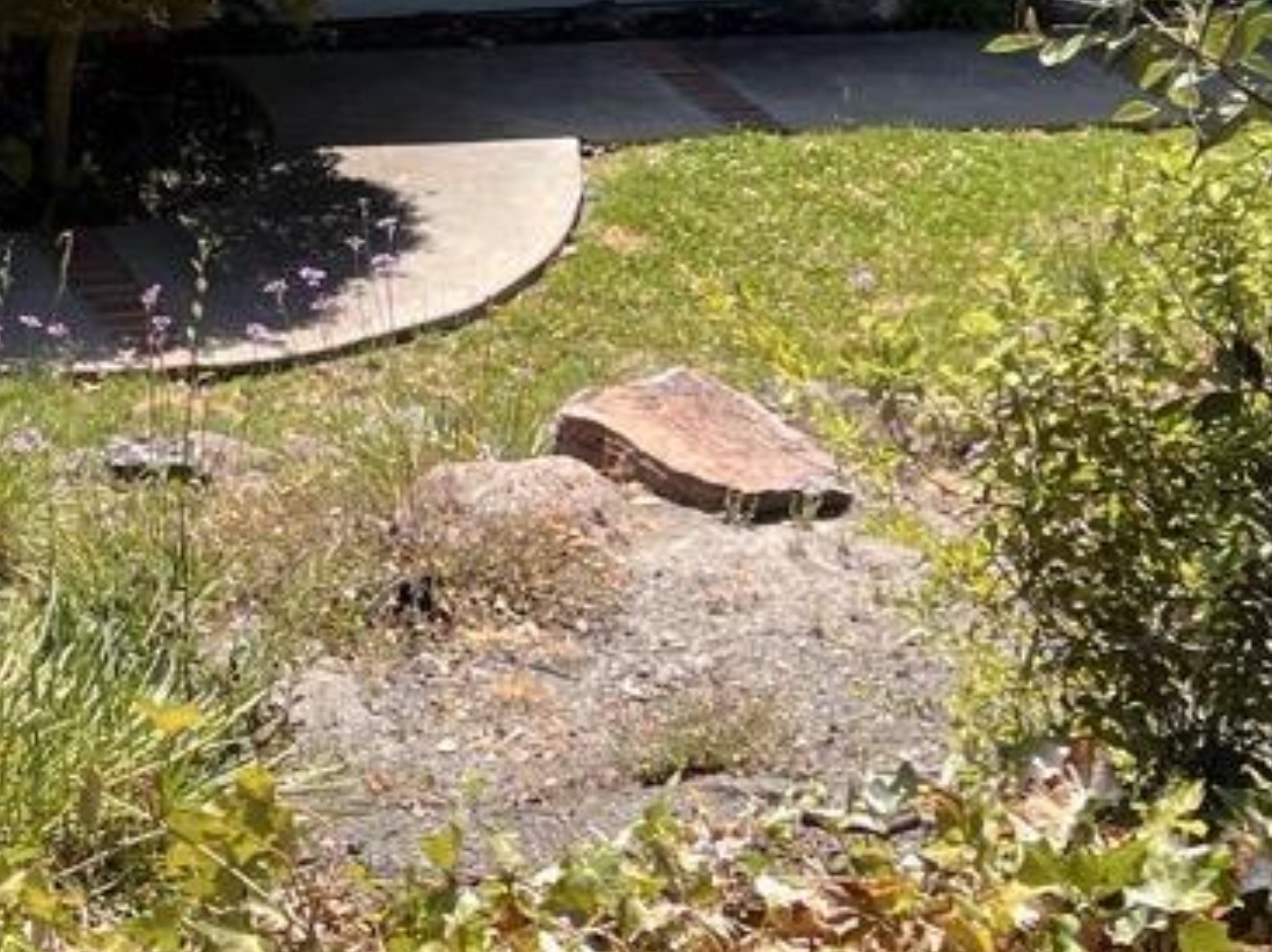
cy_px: 142
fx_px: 3342
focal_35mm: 91
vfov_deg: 16.1
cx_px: -302
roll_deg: -0.8
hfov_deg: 20.1
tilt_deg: -21.4
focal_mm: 5.7
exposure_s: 1/2045
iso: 50
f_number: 1.5
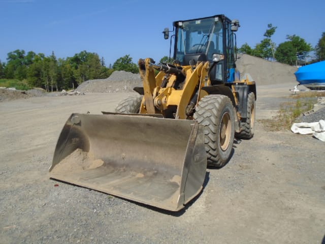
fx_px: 244
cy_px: 122
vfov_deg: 53.1
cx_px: 162
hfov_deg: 67.3
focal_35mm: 26
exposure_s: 1/250
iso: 100
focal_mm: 4.6
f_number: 8
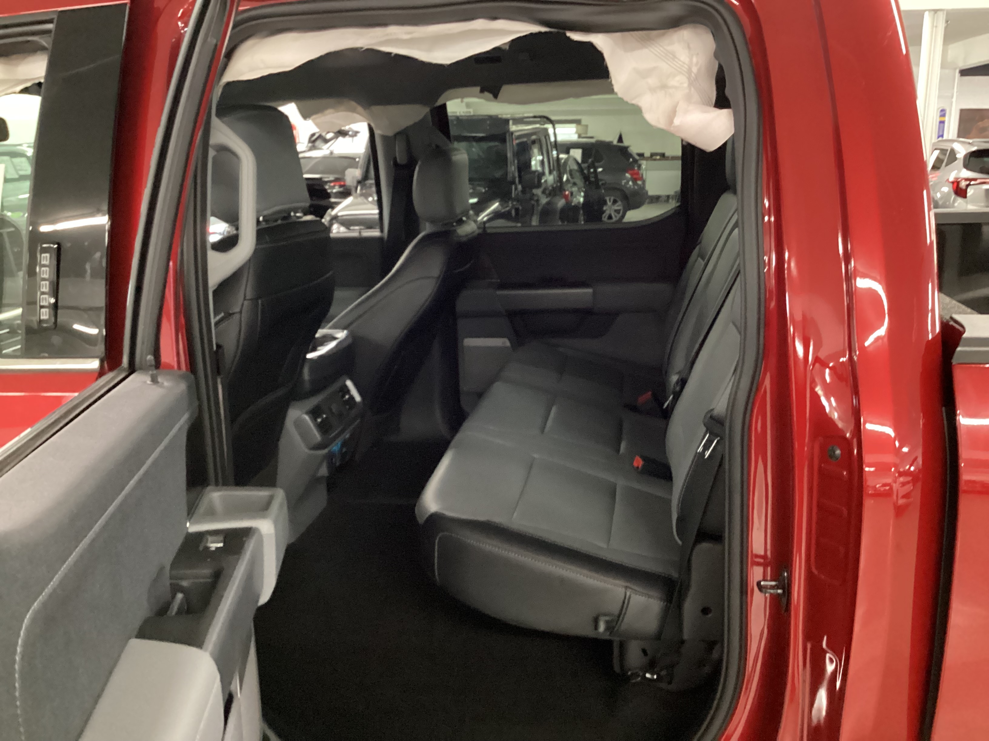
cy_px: 370
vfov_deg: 45.4
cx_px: 494
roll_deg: -0.1
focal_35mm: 31
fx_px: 886
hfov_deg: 58.4
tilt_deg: -16.3
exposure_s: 1/30
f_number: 2.4
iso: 640
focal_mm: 3.3
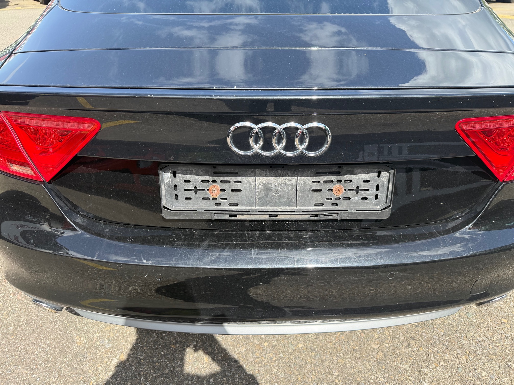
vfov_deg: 56.8
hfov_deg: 71.6
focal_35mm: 24
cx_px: 257
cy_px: 192
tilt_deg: -33.0
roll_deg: -2.6
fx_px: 356
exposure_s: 1/1770
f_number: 1.78
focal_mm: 6.76
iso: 100
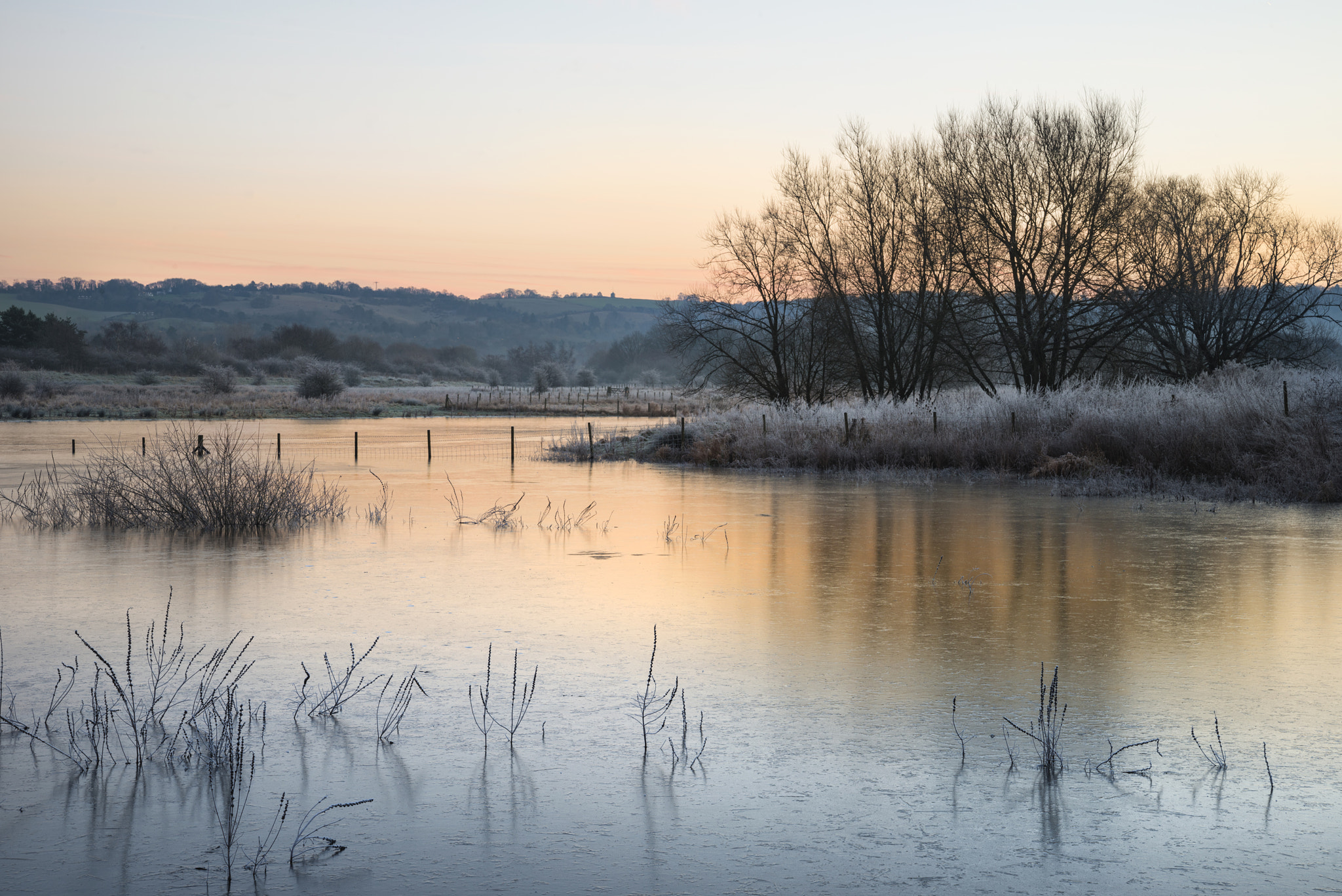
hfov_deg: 28.1
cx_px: 671
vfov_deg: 18.9
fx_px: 2685
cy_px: 448
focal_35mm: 72
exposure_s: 1.3
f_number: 16
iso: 100
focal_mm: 72
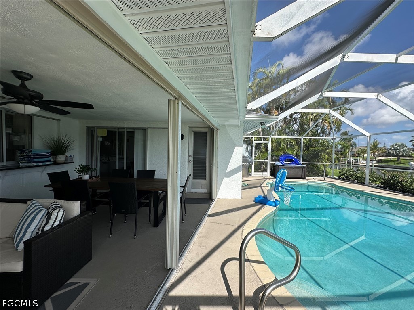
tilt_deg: -0.8
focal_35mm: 14
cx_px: 207
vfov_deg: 85.7
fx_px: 167
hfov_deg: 102.1
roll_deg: -0.8
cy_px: 155
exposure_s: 1/1062
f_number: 2.2
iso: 40
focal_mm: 2.22
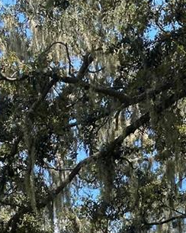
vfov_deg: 15.6
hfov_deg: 15.4
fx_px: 688
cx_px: 127
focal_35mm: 100
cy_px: 451
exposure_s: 1/973
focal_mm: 4.25
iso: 32
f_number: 1.8
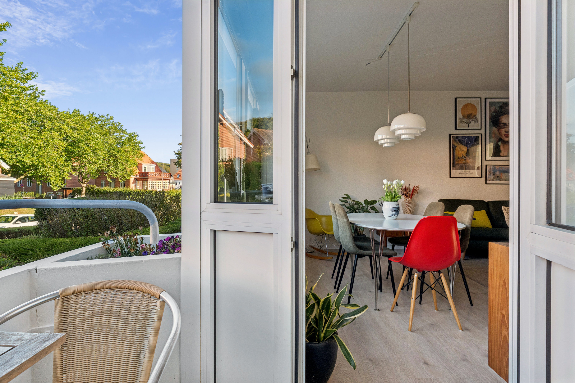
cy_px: 192
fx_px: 319
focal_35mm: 20
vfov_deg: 61.9
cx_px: 288
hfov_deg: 84.0
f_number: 11
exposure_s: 1/80
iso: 800
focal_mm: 20
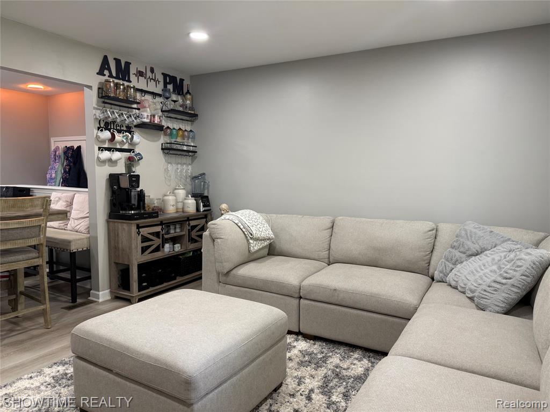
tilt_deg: -4.5
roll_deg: -1.3
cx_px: 275
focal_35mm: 24
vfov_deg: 56.8
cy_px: 206
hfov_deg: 71.6
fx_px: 381
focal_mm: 6.76
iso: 160
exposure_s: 1/60
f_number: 1.78
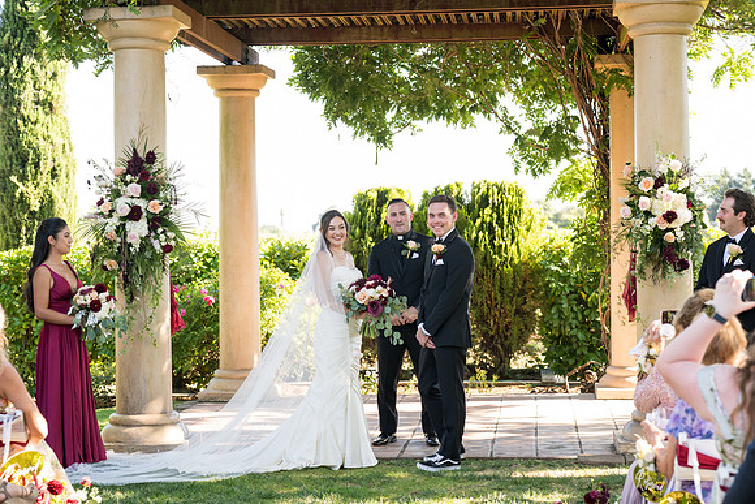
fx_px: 1489
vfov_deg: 19.2
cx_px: 378
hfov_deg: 28.4
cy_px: 252
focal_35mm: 71
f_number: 4
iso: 640
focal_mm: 71
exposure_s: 1/400
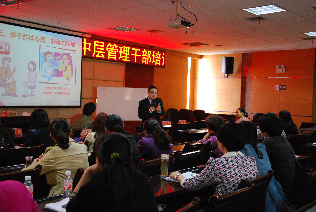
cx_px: 158
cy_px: 106
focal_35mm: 42
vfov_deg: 32.0
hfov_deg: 46.3
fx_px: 369
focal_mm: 28
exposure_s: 1/25
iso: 1600
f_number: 4.2
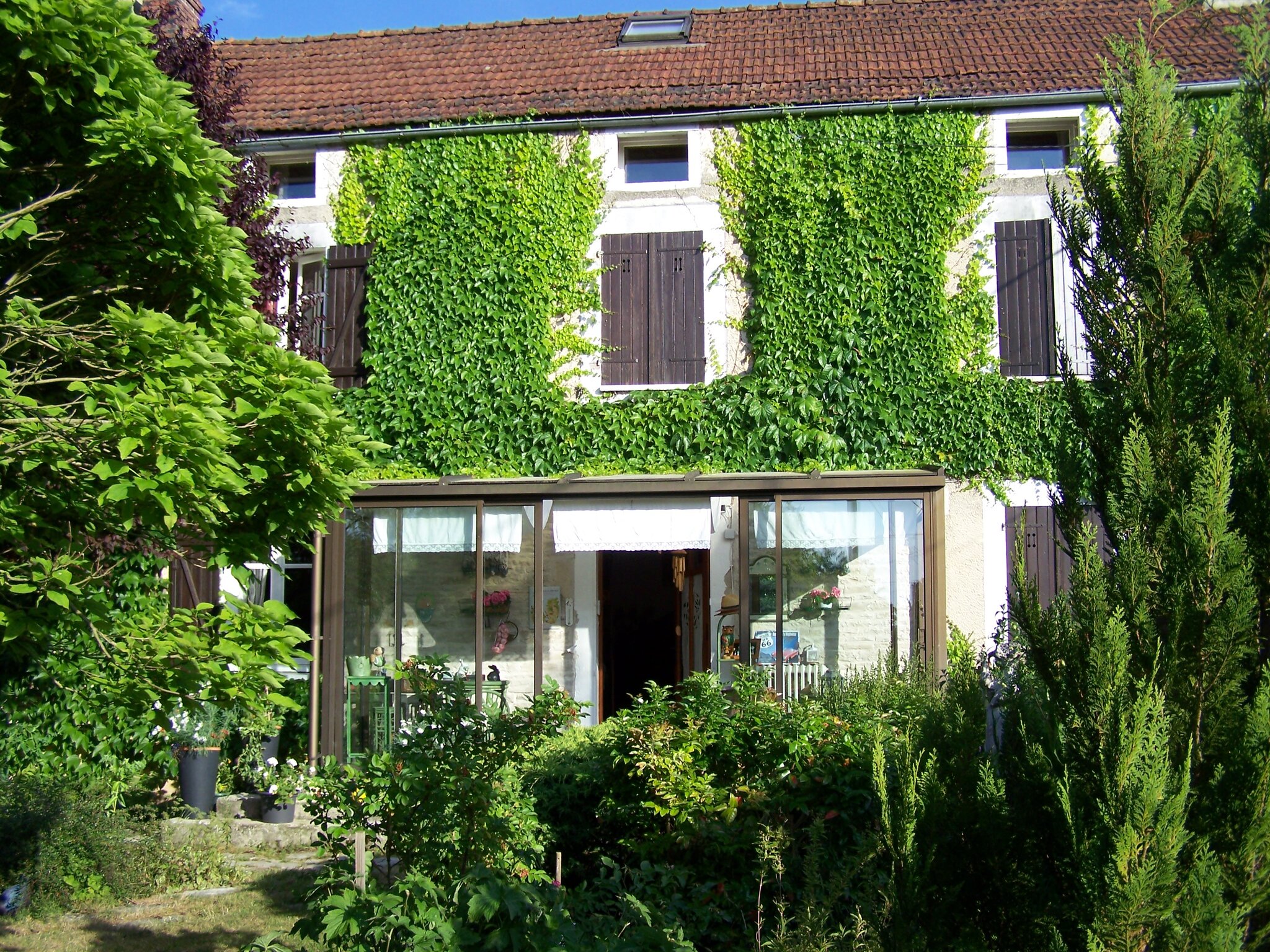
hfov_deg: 49.0
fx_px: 1394
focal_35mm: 38
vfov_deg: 37.7
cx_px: 635
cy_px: 476
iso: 64
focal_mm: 6.3
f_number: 2.8
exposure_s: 1/500
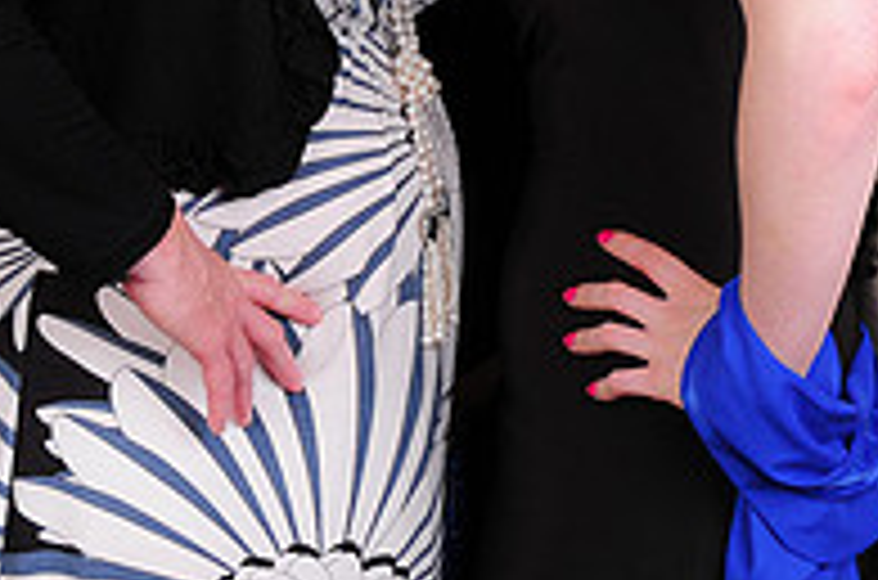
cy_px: -164
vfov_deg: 11.1
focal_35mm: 120
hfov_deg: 17.0
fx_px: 2931
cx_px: 621
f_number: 8
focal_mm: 27
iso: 200
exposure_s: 1/125
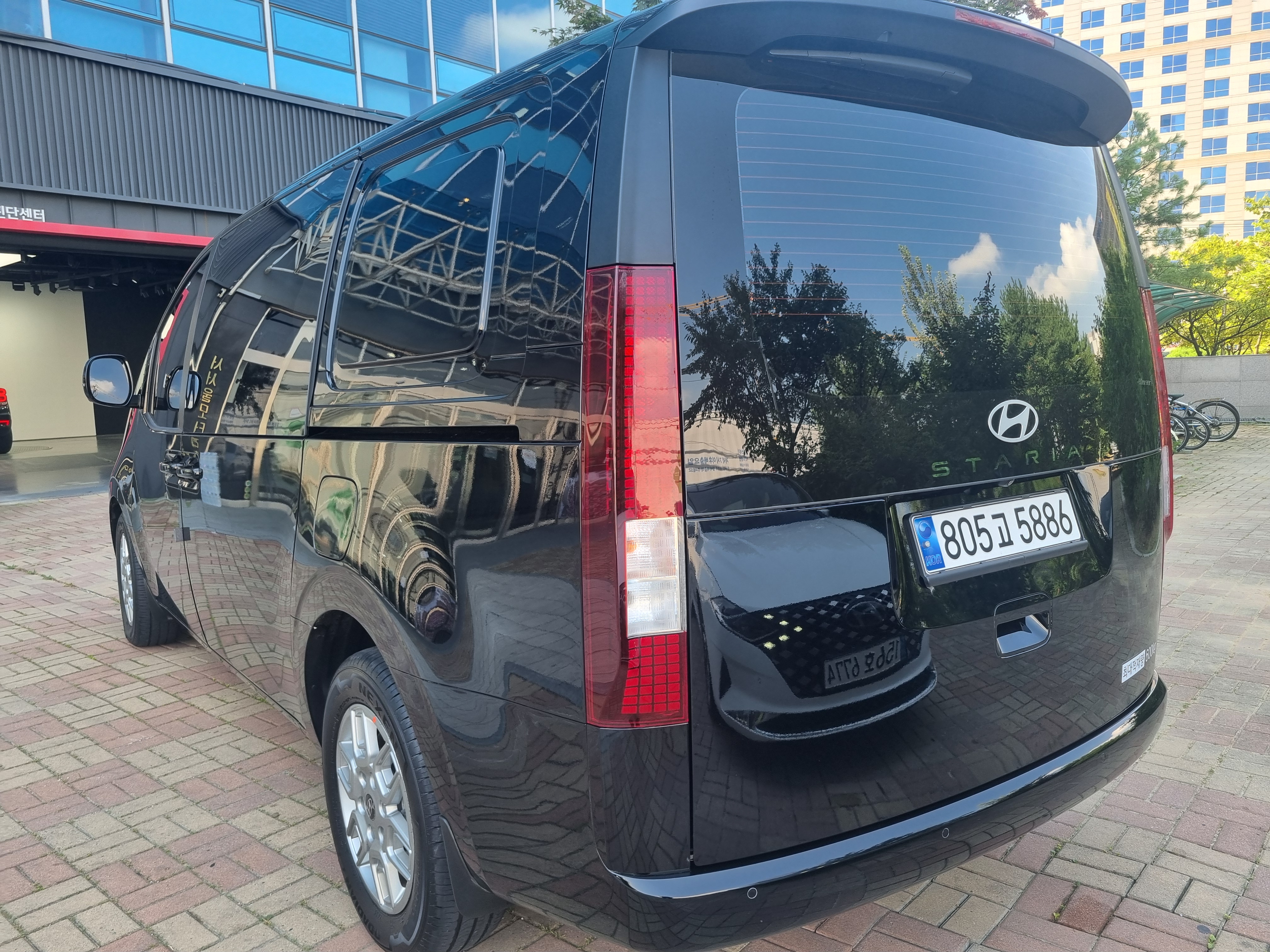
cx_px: 635
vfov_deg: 53.1
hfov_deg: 67.3
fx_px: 954
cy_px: 476
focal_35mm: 26
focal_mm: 5.4
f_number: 1.8
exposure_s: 1/268
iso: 50
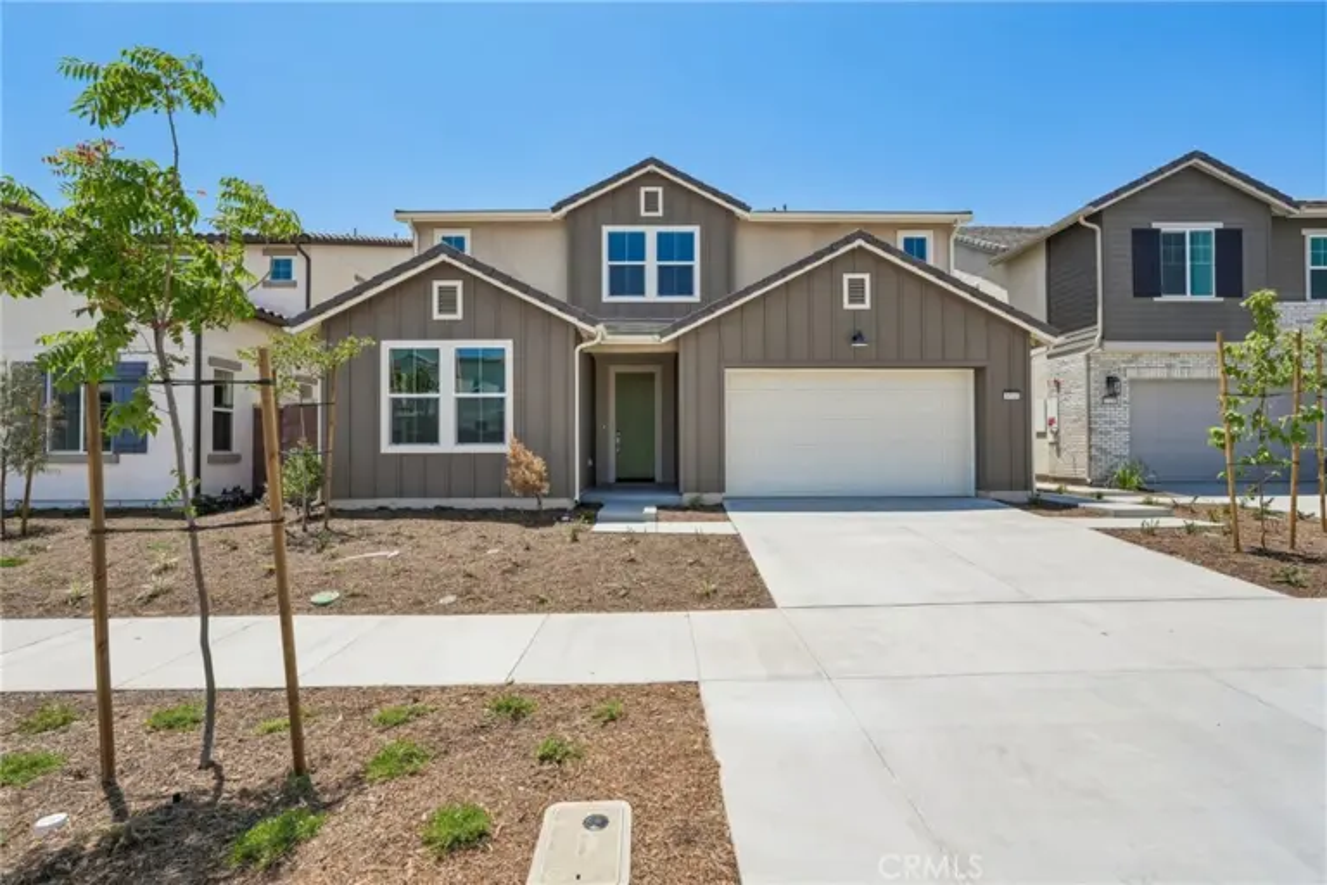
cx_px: 664
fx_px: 590
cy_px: 442
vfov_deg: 73.7
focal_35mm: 16
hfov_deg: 96.7
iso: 100
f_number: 8
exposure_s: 1/350
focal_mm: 16
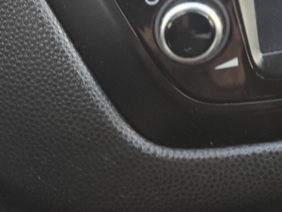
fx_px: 635
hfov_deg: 21.9
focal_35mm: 78
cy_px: -99
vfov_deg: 17.2
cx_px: 390
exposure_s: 1/100
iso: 200
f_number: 1.7
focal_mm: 6.3
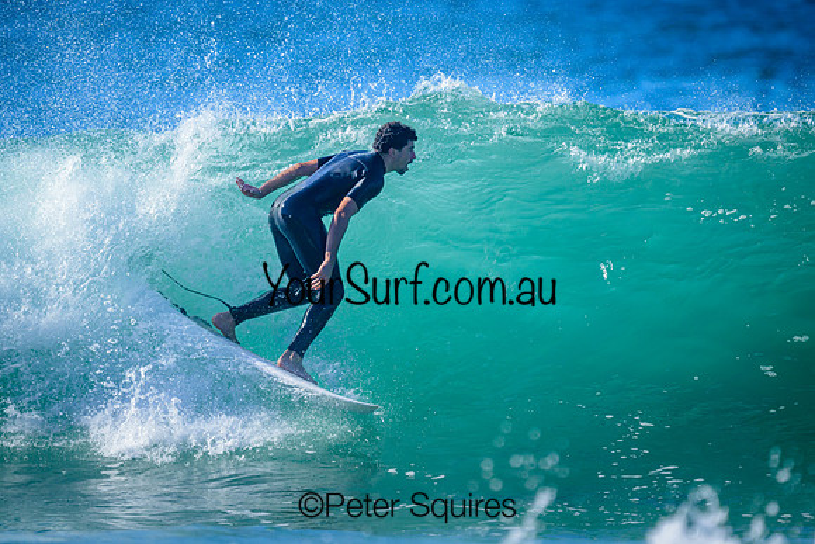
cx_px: 335
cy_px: 199
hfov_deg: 2.0
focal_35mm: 1015
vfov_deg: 1.4
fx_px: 22989
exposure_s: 1/2000
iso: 360
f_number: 6.3
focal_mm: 800
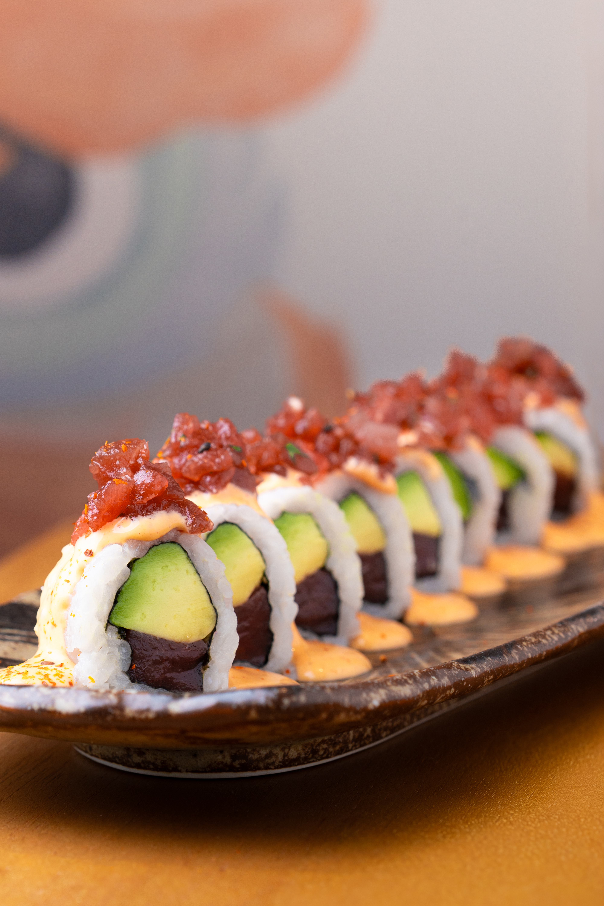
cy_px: 453
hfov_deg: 24.6
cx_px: 302
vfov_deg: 36.2
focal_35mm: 55
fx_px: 1384
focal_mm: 55
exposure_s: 1/100
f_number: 6.3
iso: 160
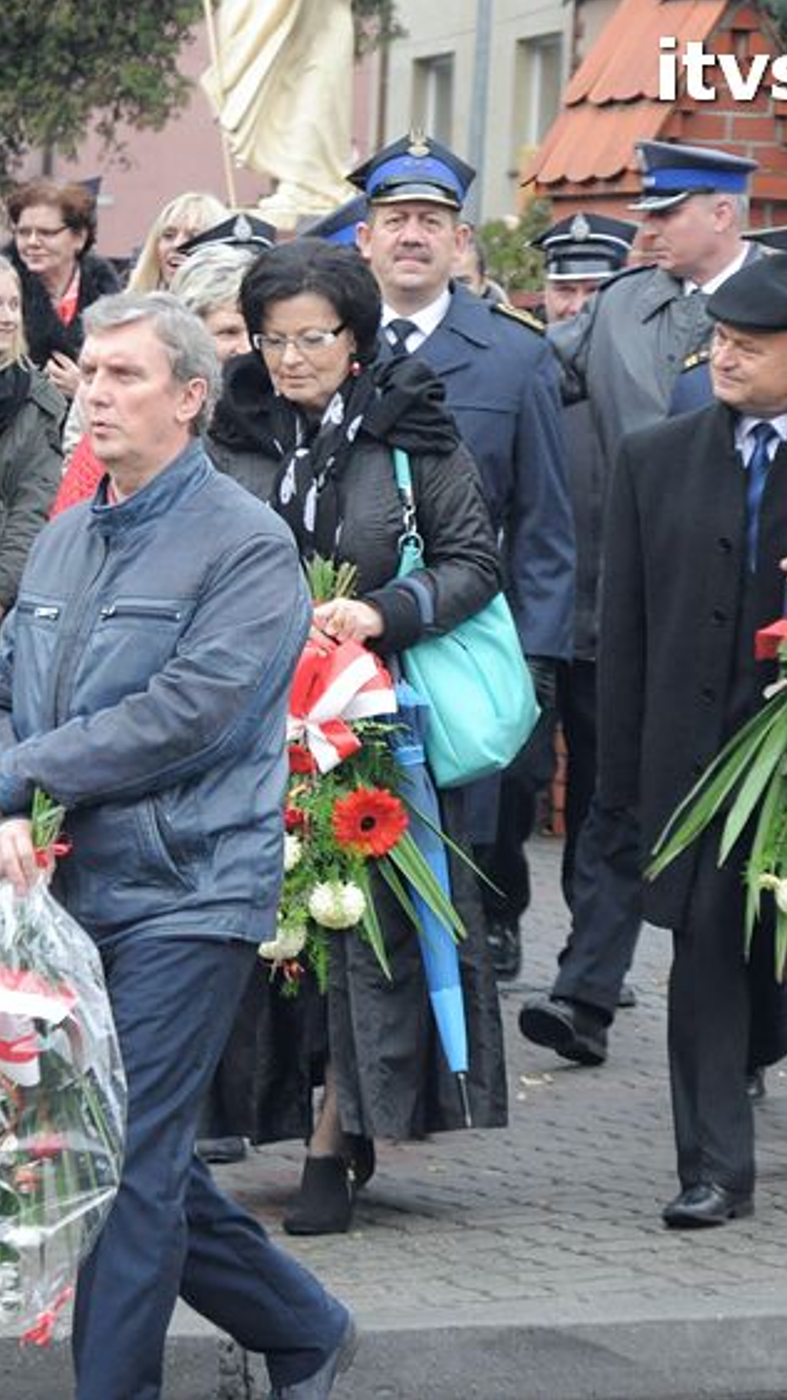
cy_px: 699
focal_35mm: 190
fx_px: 7051
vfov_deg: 11.3
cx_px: 159
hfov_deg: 6.4
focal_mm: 80
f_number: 5.3
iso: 1600
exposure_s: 1/250
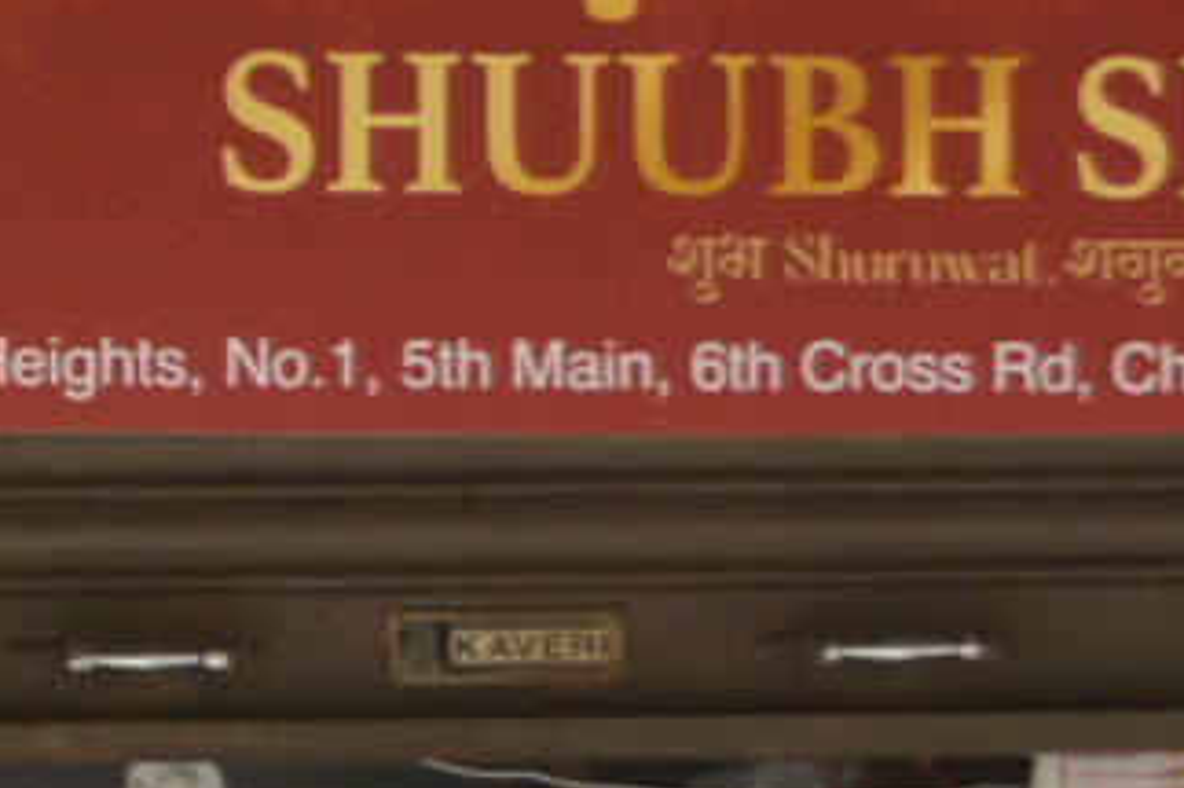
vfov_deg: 4.0
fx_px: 11339
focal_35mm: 345
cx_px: -2119
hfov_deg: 5.7
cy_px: 1149
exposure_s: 1/125
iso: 200
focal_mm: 29
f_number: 5.6
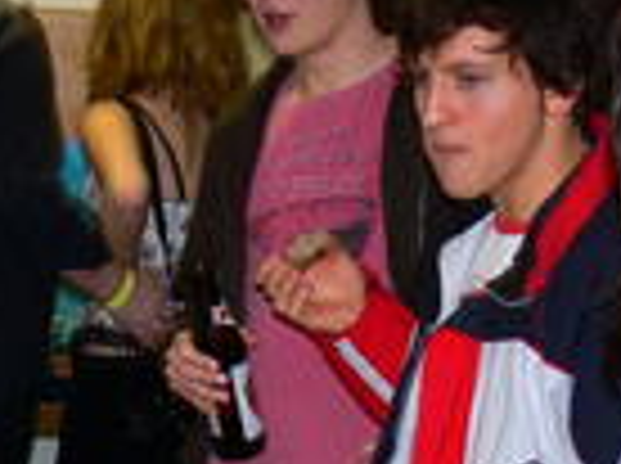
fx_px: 2149
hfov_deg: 16.3
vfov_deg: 12.3
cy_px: 203
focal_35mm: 120
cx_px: 94
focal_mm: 7.4
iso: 100
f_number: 2.8
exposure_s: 1/30
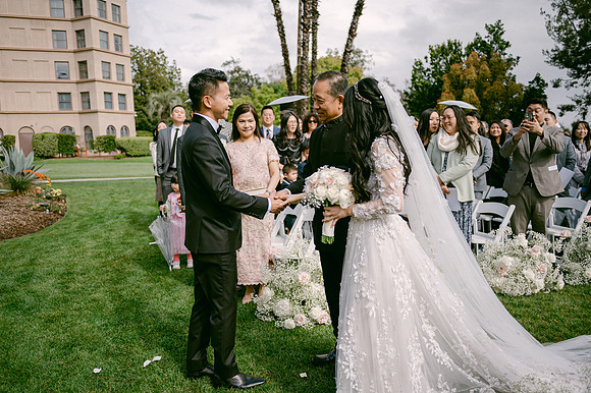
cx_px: 296
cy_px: 196
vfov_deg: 45.3
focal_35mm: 29
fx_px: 471
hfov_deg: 64.2
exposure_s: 1/2500
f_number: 2.8
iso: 100
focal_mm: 28
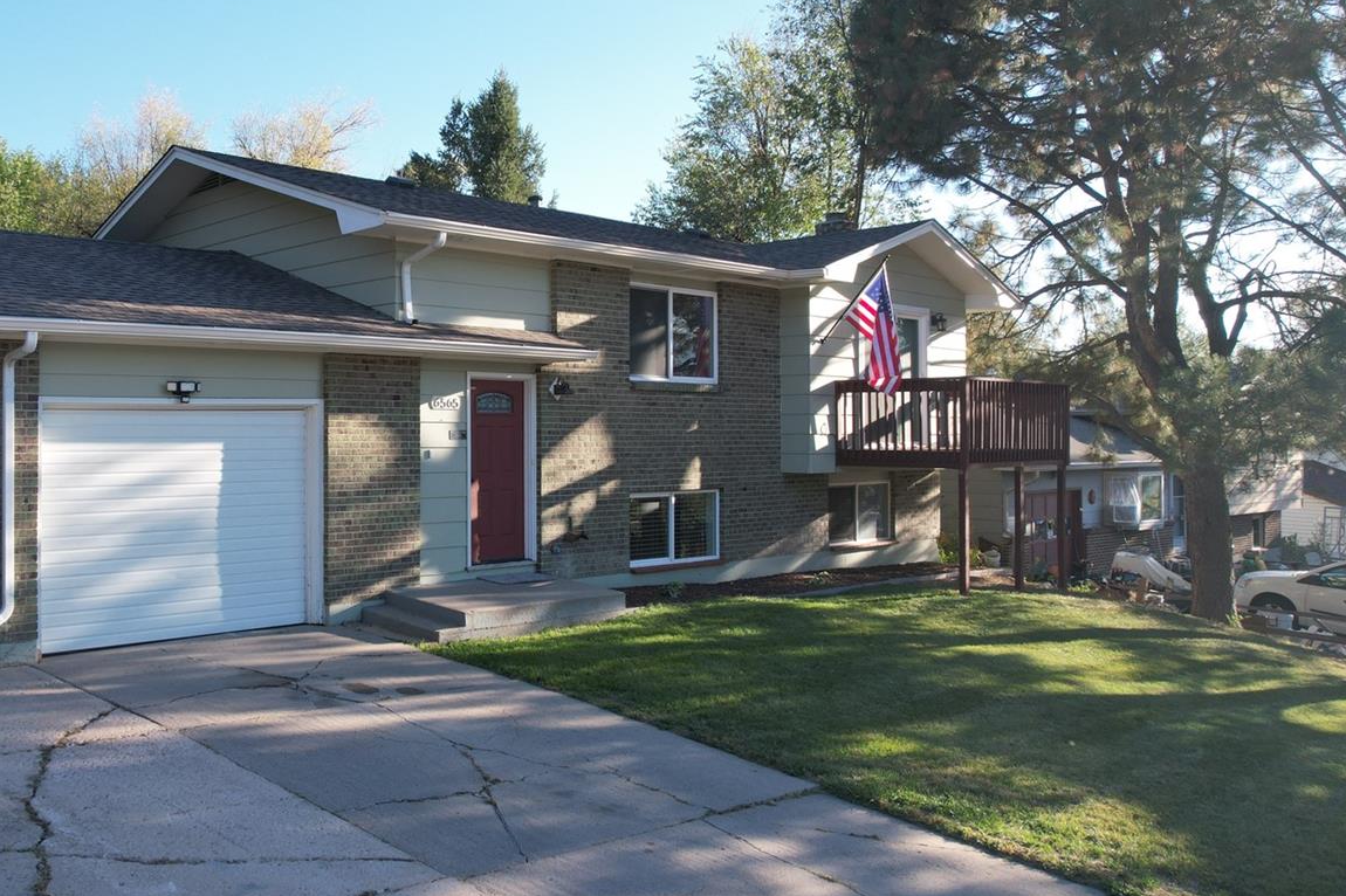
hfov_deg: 58.8
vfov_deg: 42.3
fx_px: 1159
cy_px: 426
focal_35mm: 31
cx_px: 441
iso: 130
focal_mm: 8.38
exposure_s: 1/640
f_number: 2.8
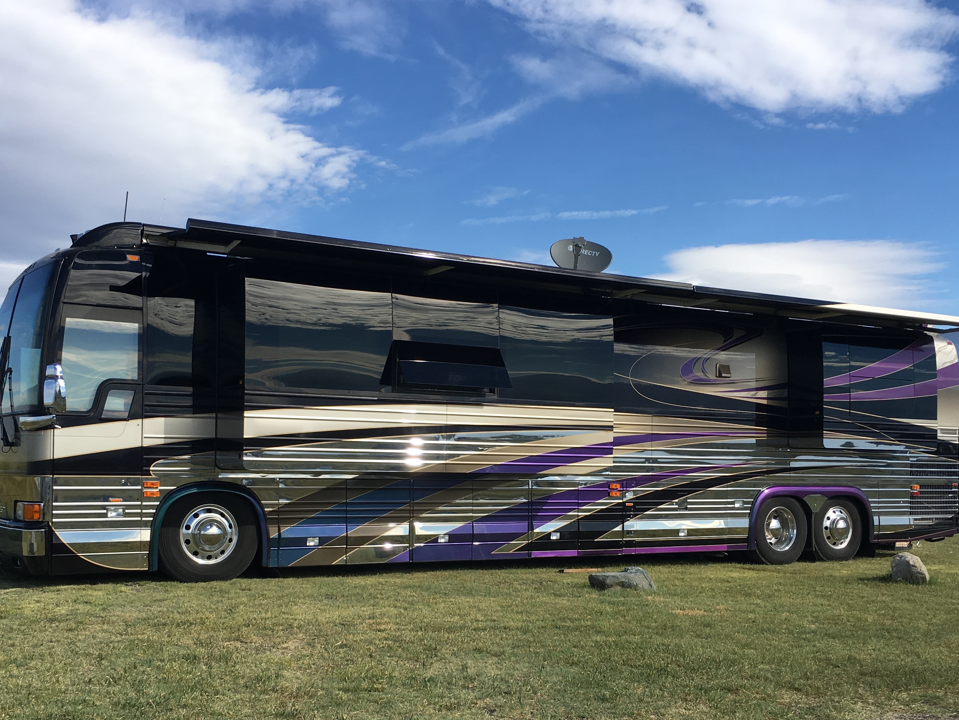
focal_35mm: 41
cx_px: 448
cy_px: 452
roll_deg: -1.3
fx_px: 1136
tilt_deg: +1.7
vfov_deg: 34.9
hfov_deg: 45.7
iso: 25
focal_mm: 4.15
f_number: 2.2
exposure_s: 1/1350
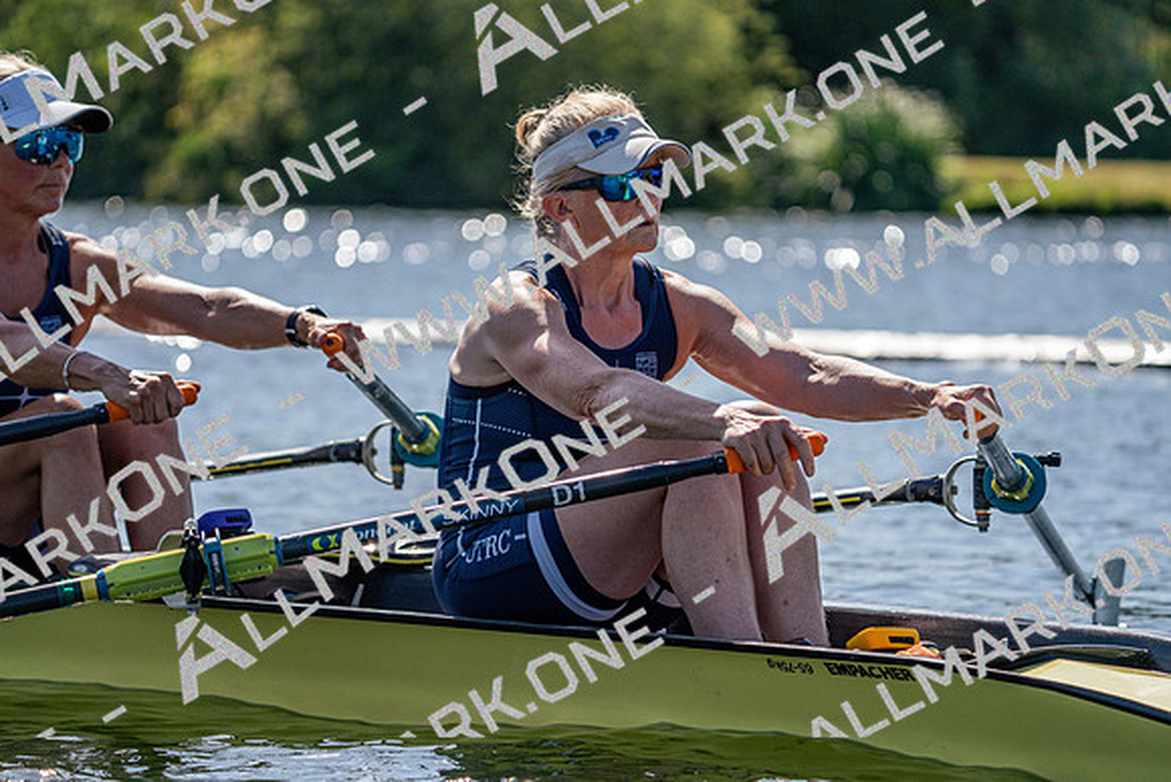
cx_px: 586
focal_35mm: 227
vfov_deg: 6.1
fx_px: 7385
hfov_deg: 9.1
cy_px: 391
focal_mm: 227
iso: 250
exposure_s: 1/2000
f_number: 5.6
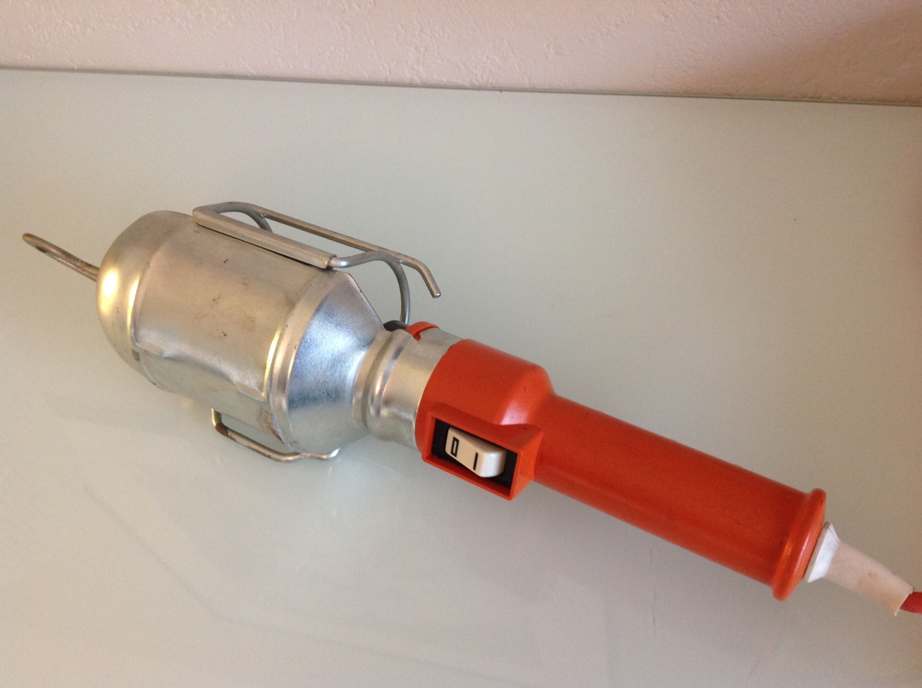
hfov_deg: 52.7
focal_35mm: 35
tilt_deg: -53.0
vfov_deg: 40.6
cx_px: 461
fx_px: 931
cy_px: 344
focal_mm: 4.28
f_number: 2.4
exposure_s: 1/17
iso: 125
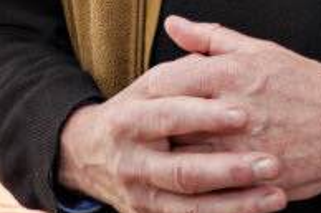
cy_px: -232
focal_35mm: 164
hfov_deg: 12.5
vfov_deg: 7.9
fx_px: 1461
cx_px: 199
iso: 250
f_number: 5.6
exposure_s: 1/125
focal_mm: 31
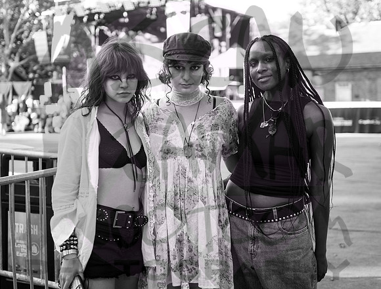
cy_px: 126
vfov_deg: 24.9
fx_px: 656
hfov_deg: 32.4
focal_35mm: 59
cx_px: 185
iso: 200
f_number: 2.8
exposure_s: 1/200
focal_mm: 48
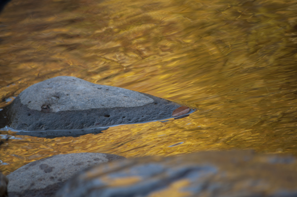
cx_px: 145
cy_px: 95
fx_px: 2785
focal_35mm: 338
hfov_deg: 6.1
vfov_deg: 4.1
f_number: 5.6
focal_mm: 200
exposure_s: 1/250
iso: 400
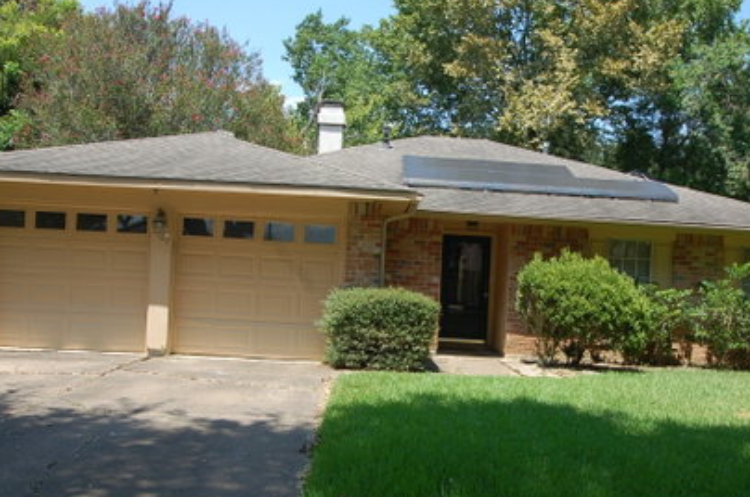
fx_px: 790
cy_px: 288
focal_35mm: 38
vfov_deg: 34.9
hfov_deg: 50.7
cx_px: 399
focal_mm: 20
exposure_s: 1/250
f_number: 8
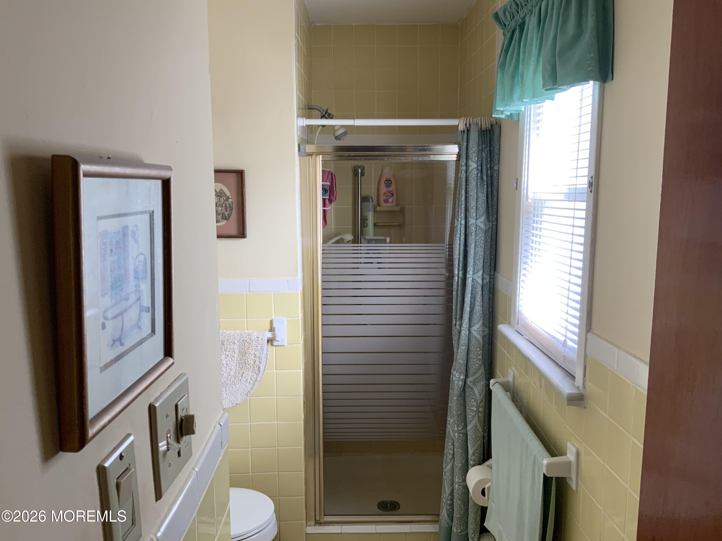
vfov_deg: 48.2
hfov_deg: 61.7
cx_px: 361
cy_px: 270
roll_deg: -1.2
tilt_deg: -8.9
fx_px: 605
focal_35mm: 29
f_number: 1.8
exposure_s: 1/60
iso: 50
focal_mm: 3
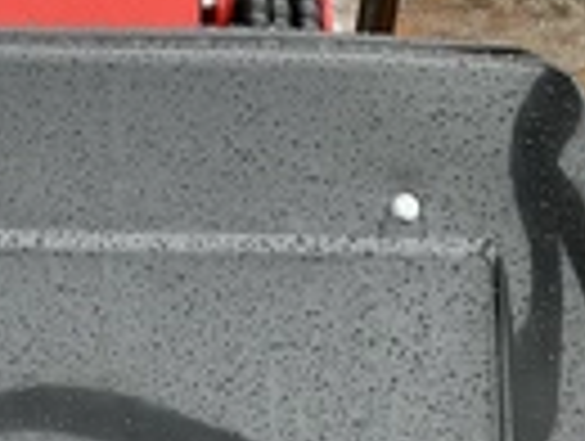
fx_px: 1507
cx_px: -36
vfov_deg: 16.6
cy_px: 171
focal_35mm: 89
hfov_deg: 21.0
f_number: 1.8
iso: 25
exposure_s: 1/122
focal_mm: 3
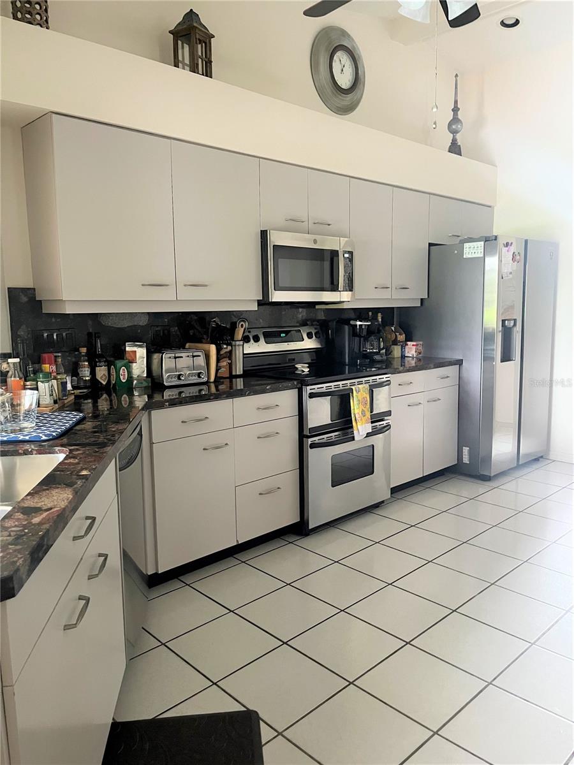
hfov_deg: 53.1
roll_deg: +0.8
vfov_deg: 67.3
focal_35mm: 26
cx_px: 287
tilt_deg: -7.4
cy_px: 382
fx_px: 575
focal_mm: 5.1
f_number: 1.6
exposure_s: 1/40
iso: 640
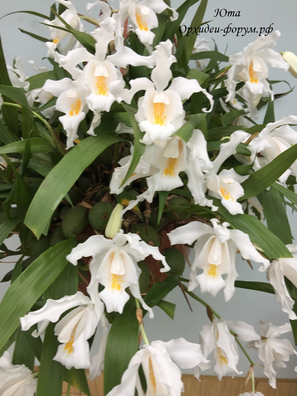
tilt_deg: -28.4
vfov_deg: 61.7
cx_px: 148
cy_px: 198
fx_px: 332
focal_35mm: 29
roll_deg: -1.5
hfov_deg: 48.2
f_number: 2.2
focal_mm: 4.15
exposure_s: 1/50
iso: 32
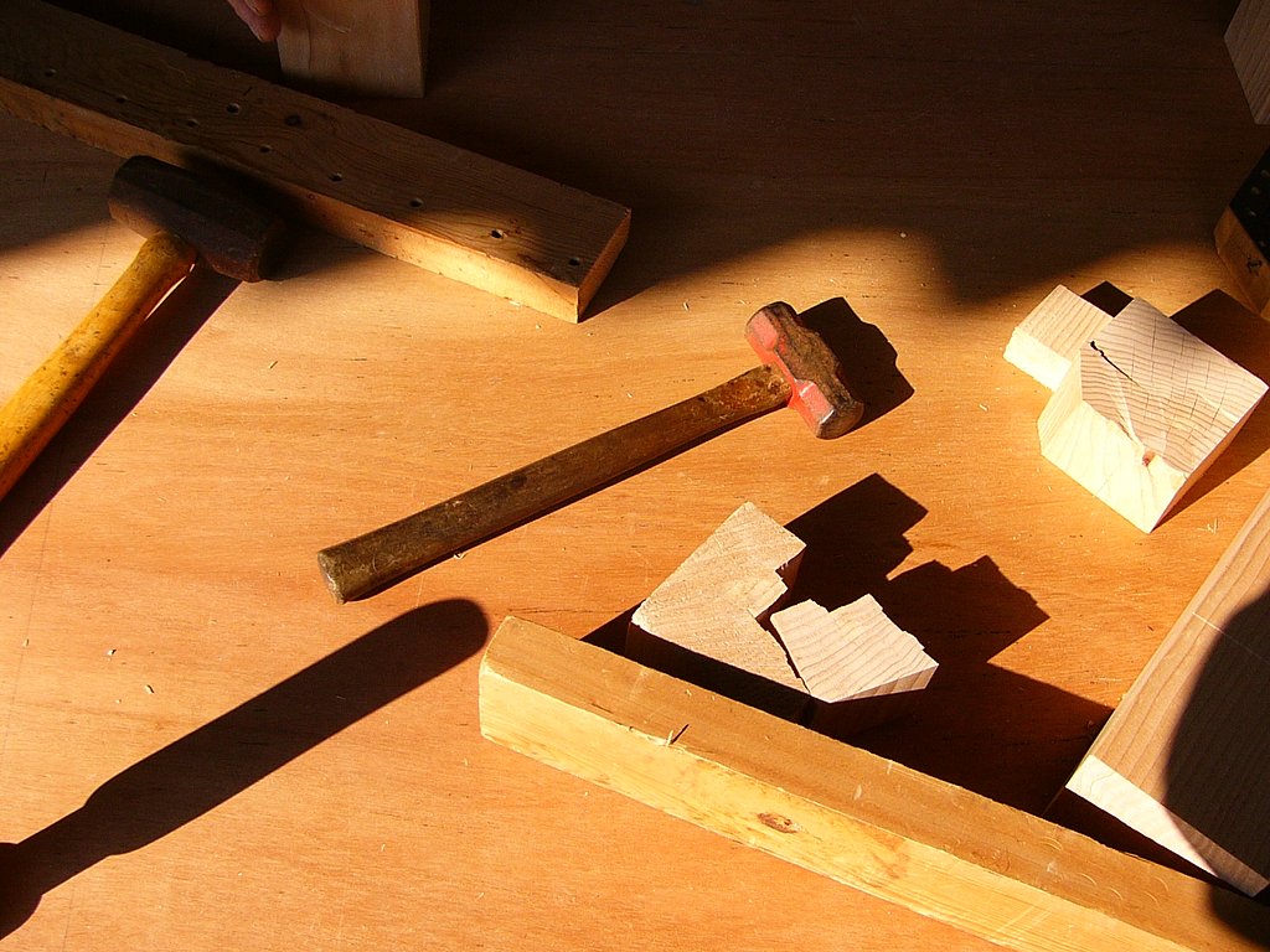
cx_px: 635
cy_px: 476
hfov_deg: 46.8
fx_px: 1468
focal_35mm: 40
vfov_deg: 36.0
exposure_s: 1/500
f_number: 2.8
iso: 50
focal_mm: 5.3
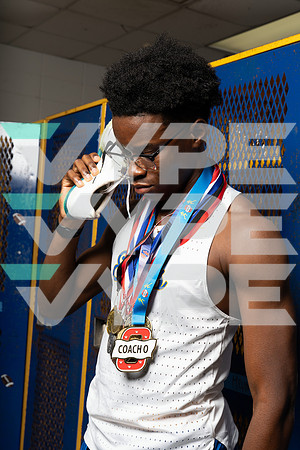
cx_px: 150
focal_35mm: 50
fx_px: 625
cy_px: 225
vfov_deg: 39.6
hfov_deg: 27.0
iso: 125
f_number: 8
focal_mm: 50
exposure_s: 1/250
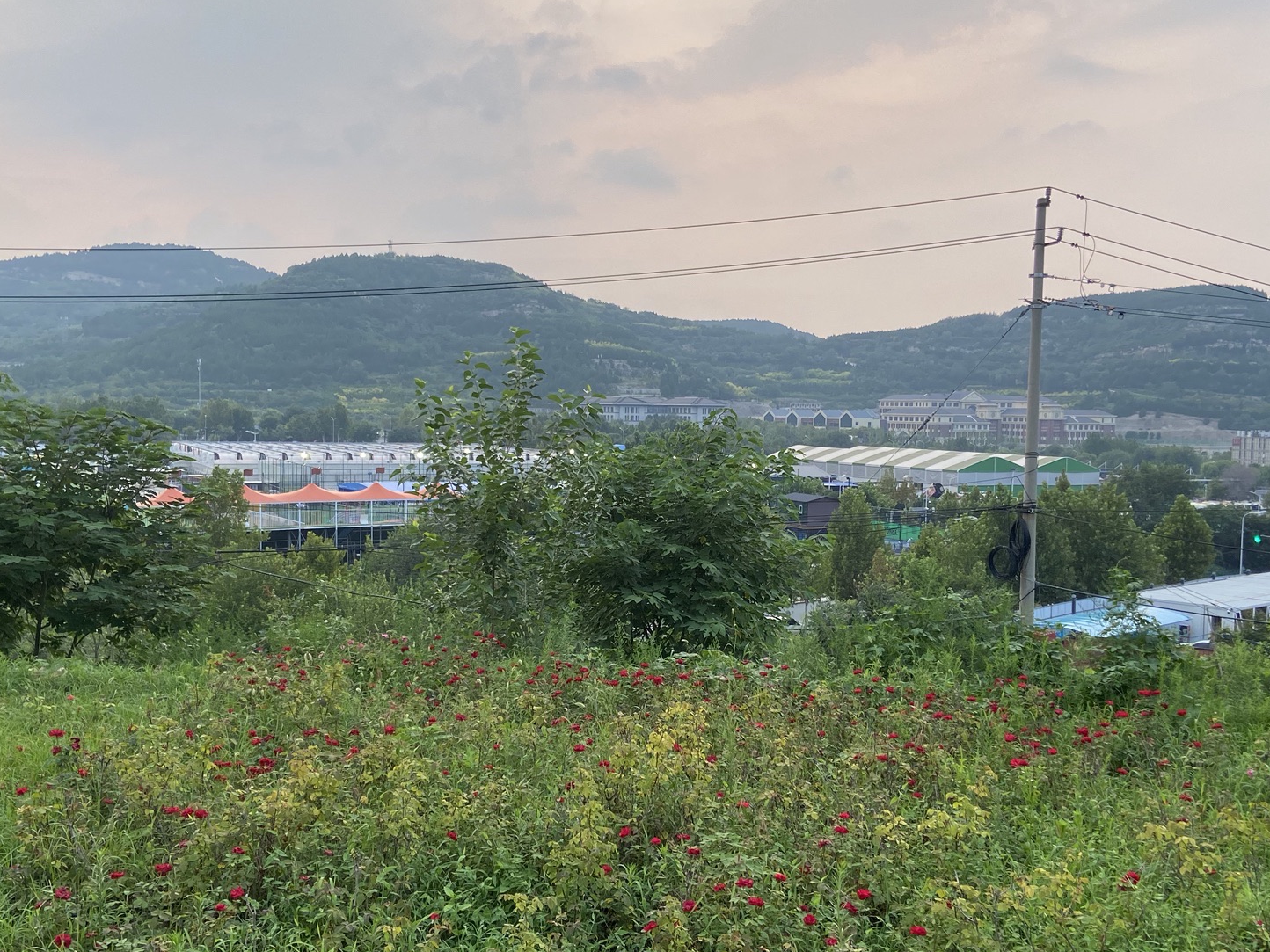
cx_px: 647
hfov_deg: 51.4
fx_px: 1321
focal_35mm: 36
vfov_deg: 39.6
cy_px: 524
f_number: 1.8
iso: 32
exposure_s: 1/177
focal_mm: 4.25
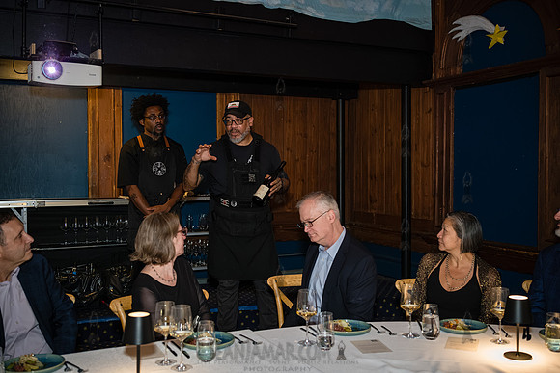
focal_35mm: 37
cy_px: 186
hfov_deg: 51.8
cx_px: 280
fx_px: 577
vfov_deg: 35.9
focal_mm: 36
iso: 4000
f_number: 3.2
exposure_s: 1/160
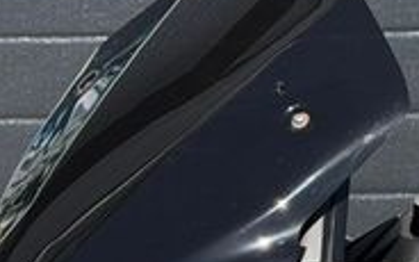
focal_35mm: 177
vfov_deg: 7.2
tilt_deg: -15.3
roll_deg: +1.1
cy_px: 440
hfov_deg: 11.8
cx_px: 200
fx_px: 2021
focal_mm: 6.76
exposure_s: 1/7143
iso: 100
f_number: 1.78
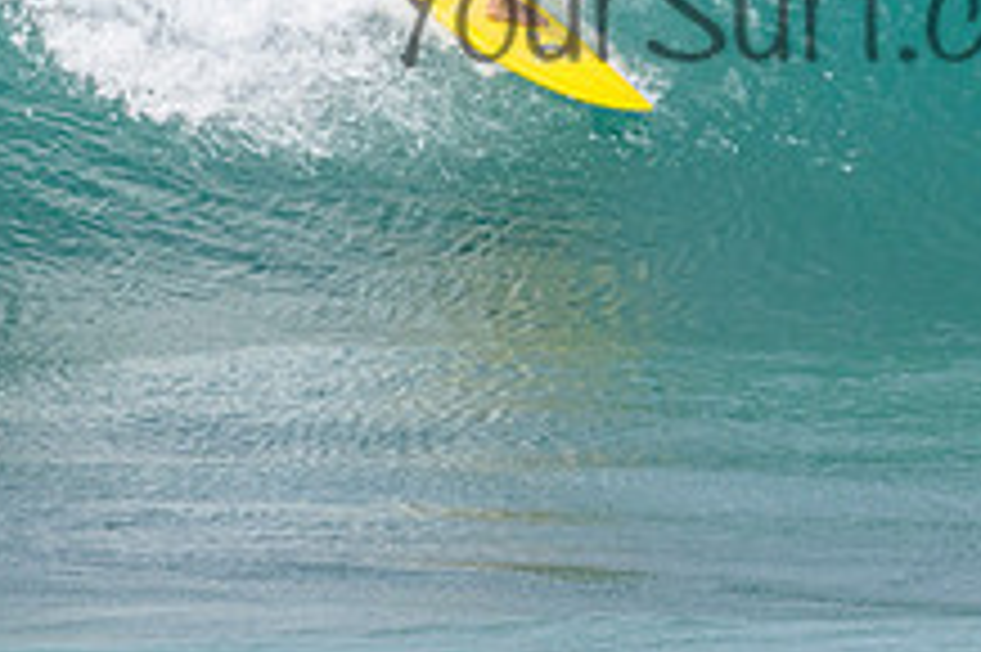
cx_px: 846
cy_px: -43
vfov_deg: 0.6
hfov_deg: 1.0
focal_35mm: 2133
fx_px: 58079
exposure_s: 1/2000
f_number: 11
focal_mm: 800
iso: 1100
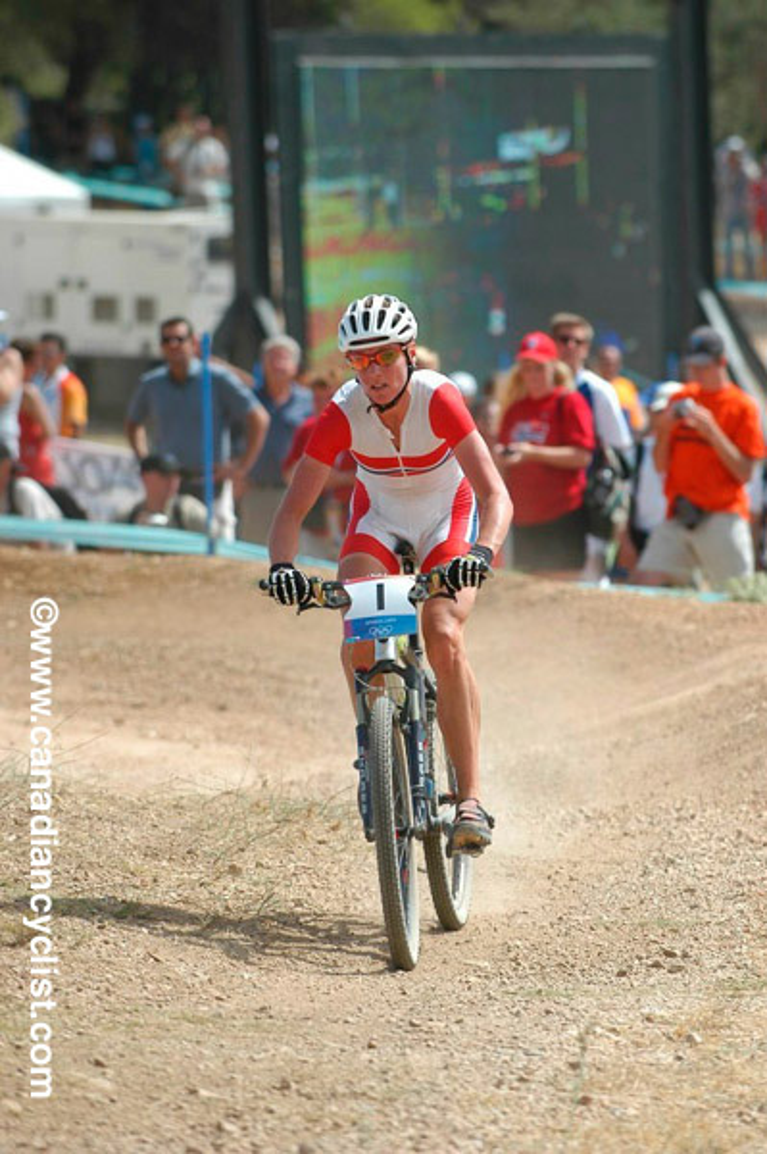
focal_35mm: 300
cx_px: 384
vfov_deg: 6.9
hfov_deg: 4.6
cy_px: 577
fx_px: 9603
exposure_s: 1/1600
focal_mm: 200
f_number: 3.5
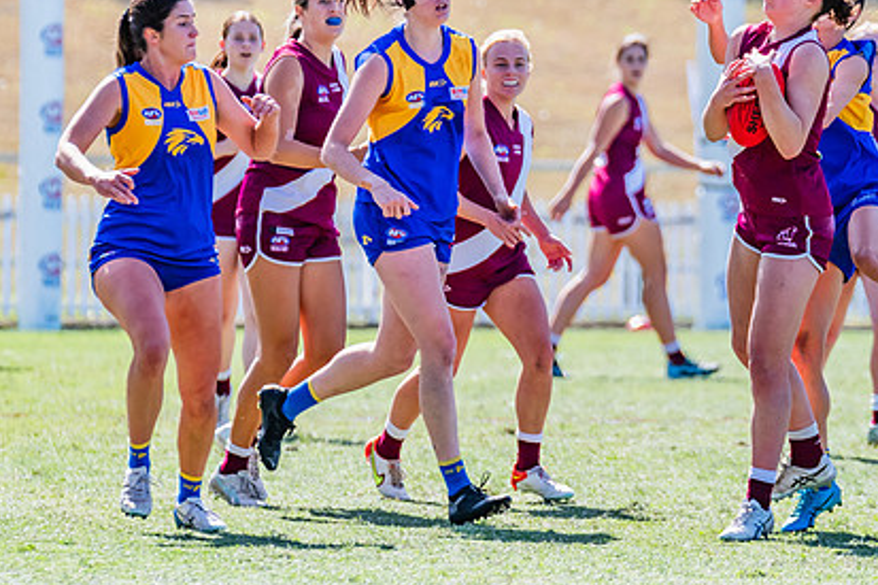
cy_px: 151
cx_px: 749
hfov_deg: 3.5
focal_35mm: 590
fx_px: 14383
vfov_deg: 2.3
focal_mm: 310
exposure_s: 1/1600
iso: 800
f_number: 6.3
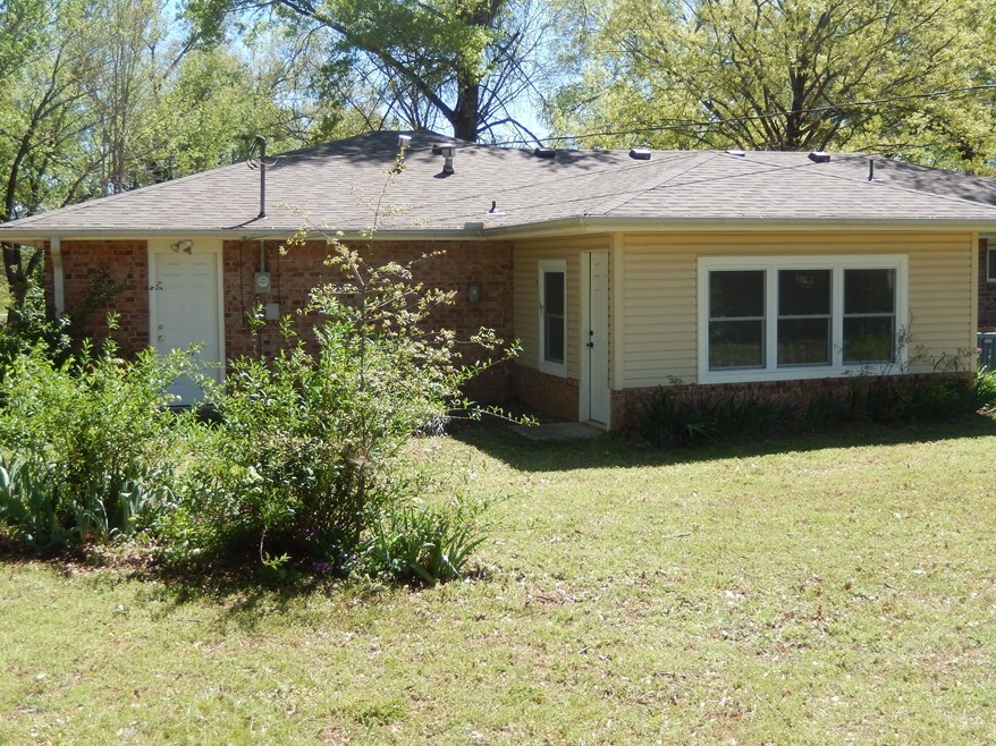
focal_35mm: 42
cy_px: 351
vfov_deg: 34.3
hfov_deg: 44.8
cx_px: 512
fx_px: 1208
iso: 125
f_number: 4
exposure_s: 1/500
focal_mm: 6.5
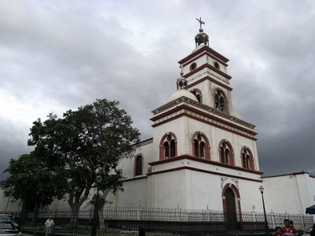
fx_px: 246
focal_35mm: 27
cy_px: 118
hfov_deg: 65.3
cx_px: 158
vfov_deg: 51.4
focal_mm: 4.5
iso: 50
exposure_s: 1/944
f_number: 2.2
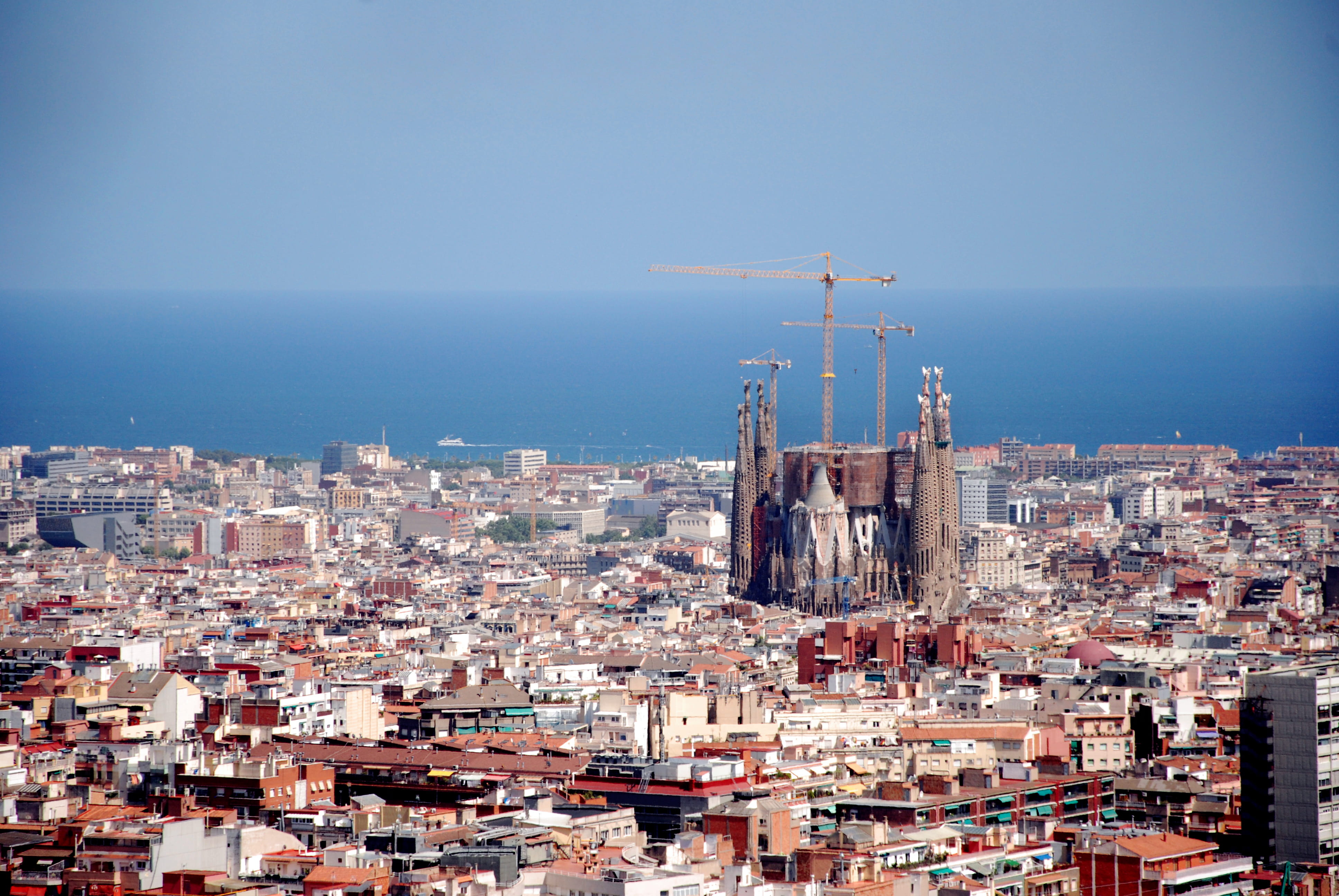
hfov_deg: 13.0
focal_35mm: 158
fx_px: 5865
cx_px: 670
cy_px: 448
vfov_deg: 8.7
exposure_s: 1/800
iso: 320
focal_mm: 105
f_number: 6.3
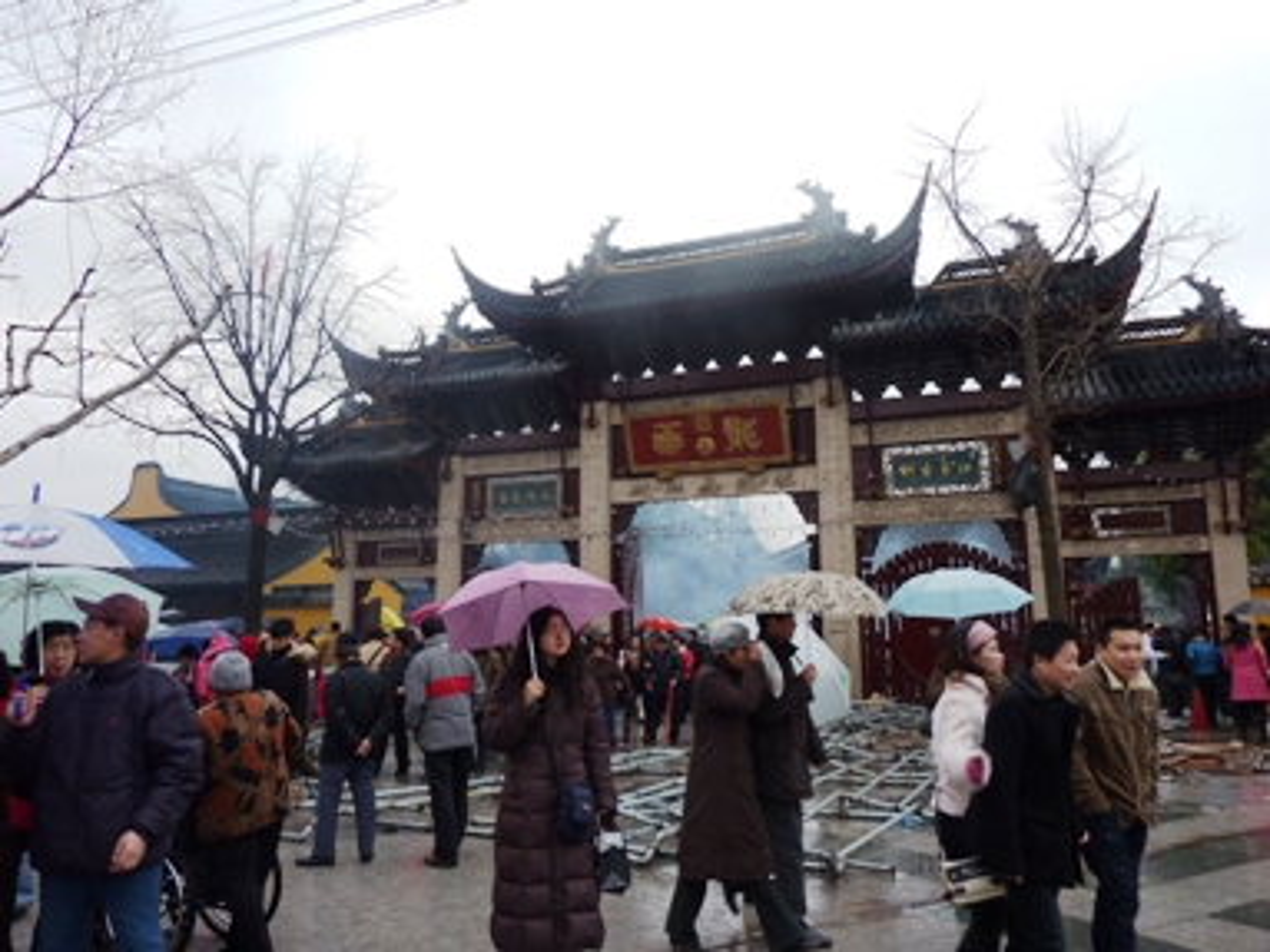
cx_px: 635
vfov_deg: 54.9
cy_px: 476
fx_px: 917
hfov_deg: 69.4
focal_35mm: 25
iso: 80
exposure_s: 1/80
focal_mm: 4.1
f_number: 3.3
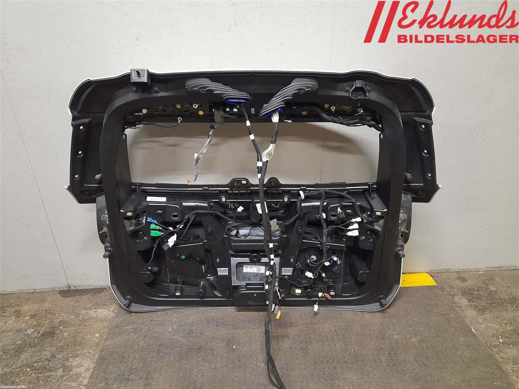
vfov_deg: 54.9
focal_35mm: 25
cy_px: 194
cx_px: 260
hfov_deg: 69.4
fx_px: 375
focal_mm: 4.6
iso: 250
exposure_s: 1/33
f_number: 2
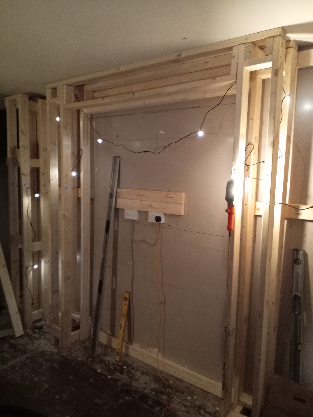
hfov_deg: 51.4
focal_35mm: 27
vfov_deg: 65.3
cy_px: 208
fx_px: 326
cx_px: 156
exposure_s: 1/16.7
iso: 3398
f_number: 1.8
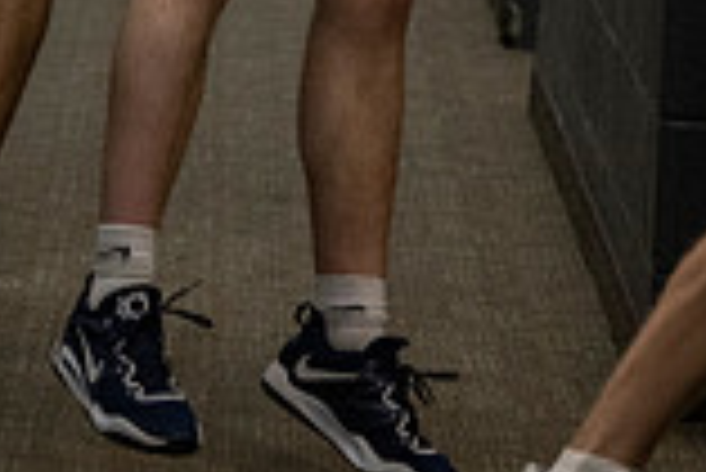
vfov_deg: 3.8
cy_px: -393
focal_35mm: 362
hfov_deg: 5.7
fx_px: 7106
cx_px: -9
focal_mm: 76
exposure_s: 1/500
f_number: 2.8
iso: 2500
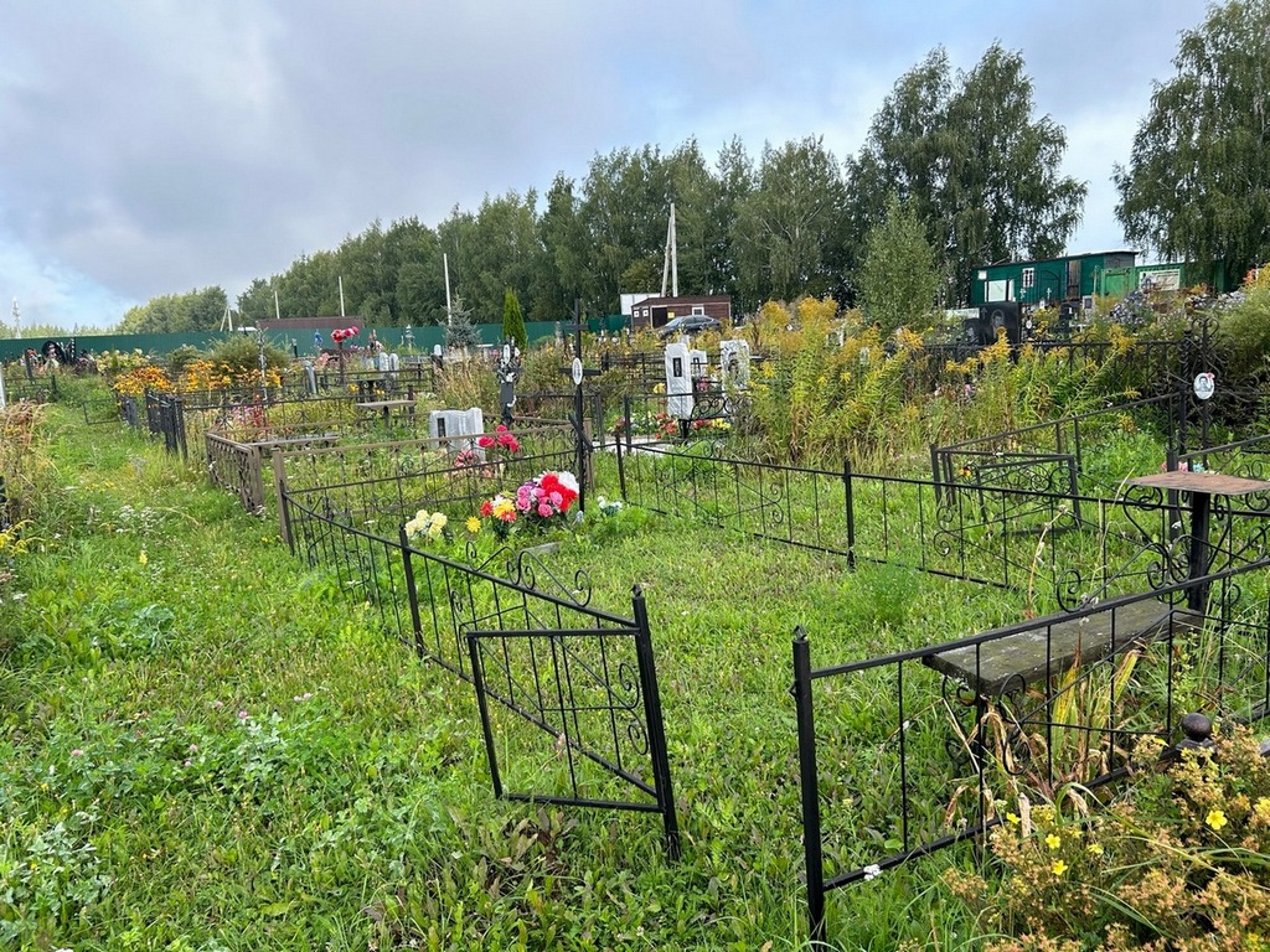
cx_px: 635
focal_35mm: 26
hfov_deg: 67.3
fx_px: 954
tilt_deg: -10.9
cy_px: 476
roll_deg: +2.9
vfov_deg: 53.1
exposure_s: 1/1068
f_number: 1.5
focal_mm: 5.7
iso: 50
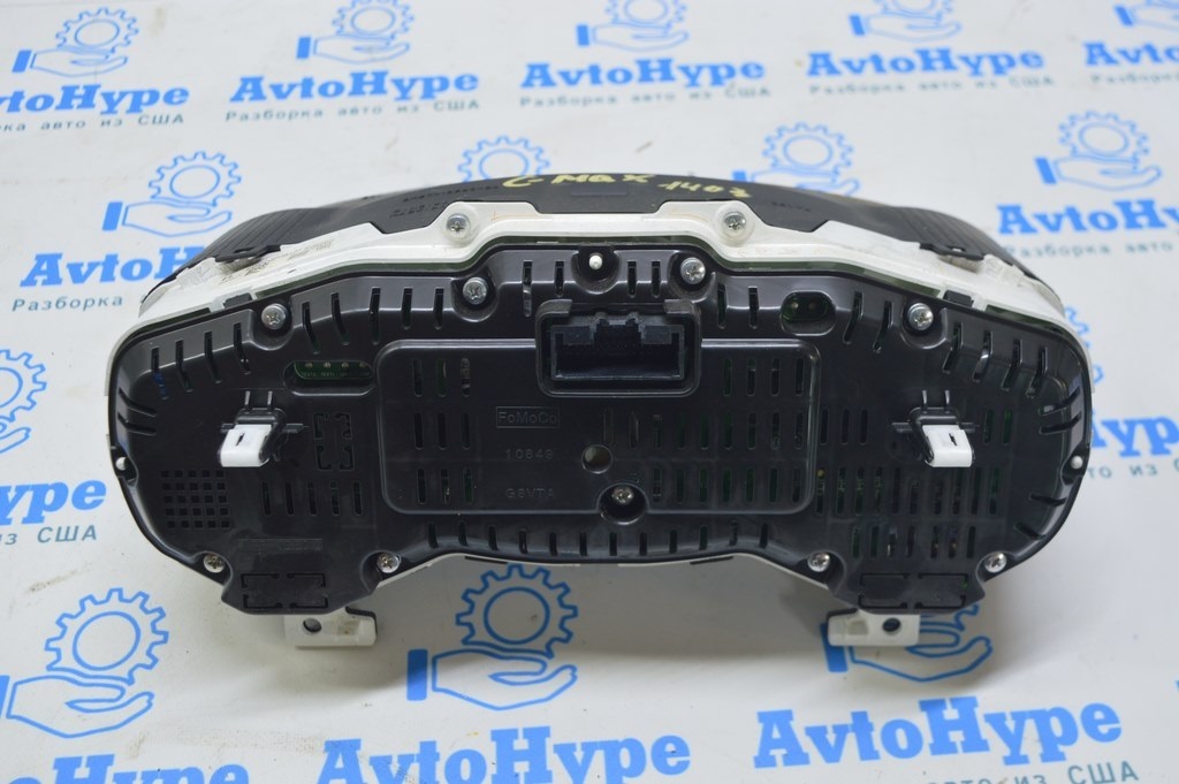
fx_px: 1325
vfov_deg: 33.0
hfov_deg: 48.0
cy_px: 392
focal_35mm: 40
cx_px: 590
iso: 400
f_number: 5.6
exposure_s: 1/20
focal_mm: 27
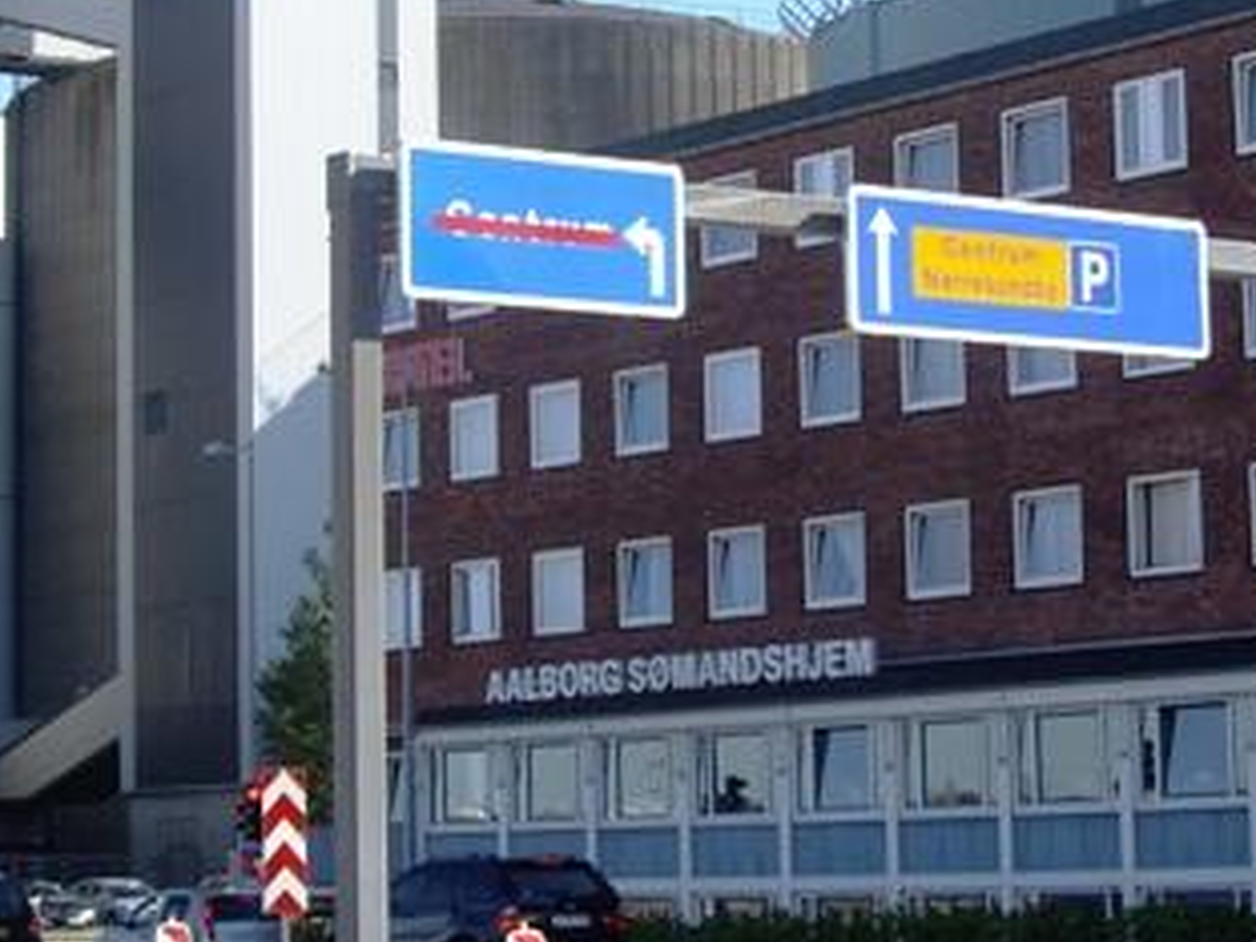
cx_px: 994
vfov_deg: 18.7
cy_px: 209
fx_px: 2830
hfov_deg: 24.6
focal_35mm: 78
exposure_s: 1/640
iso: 64
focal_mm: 7.9
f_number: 2.8
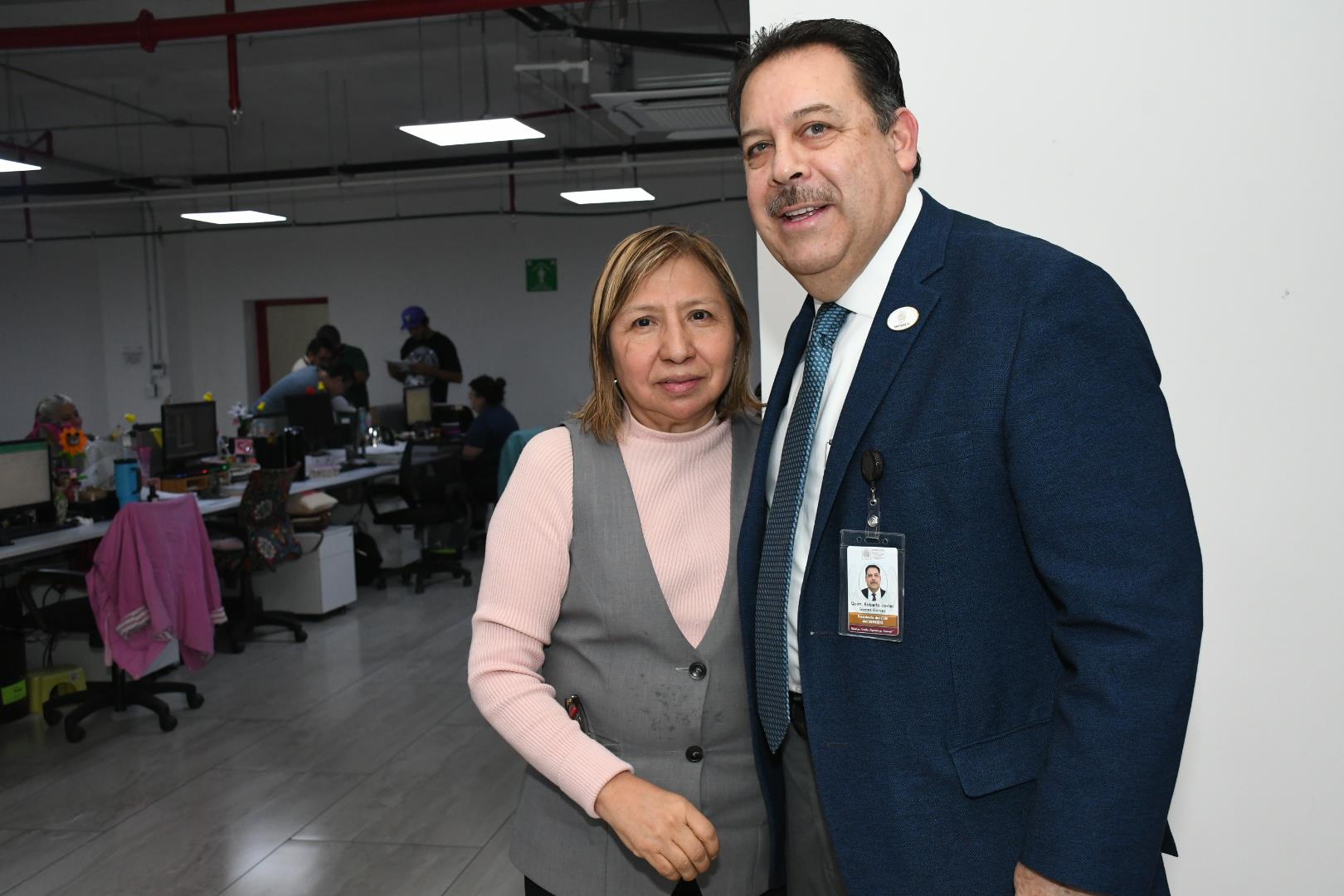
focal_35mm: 34
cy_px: 448
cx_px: 672
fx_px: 1269
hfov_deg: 55.8
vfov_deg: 38.9
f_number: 6.3
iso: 2000
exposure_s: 1/200
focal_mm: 23
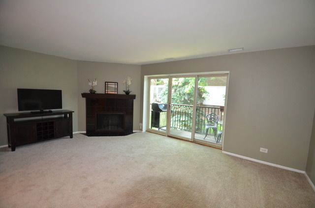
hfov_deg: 100.5
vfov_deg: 77.1
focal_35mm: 15
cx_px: 158
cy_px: 104
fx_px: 131
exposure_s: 1/60
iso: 800
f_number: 3.5
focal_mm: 10
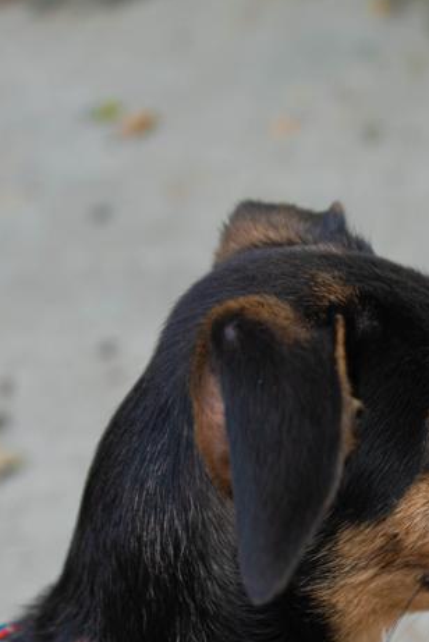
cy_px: 553
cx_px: 435
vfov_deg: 25.6
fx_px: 1374
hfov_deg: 17.3
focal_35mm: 77
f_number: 4
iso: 320
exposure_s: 1/160
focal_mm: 37
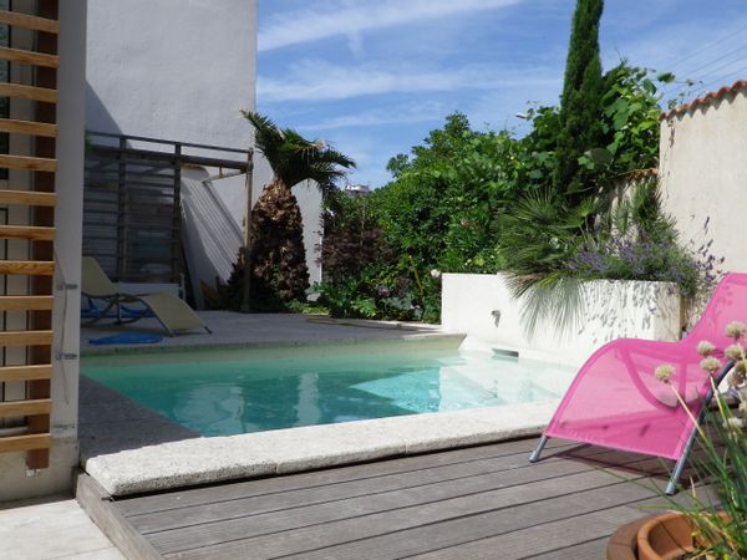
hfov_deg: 55.4
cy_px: 280
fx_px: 712
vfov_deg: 42.9
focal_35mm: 33
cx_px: 374
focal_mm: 6
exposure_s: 1/1000
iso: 80
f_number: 3.8
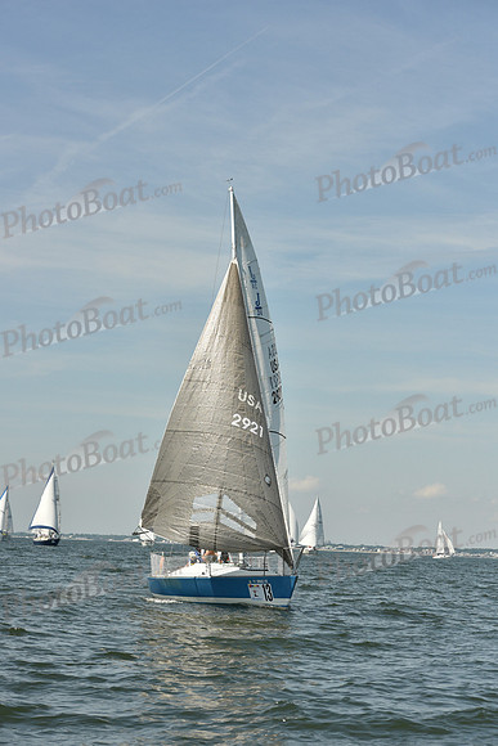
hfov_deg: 15.9
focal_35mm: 86
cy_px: 373
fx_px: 1783
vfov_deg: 23.6
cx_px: 249
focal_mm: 86
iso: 320
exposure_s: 1/1600
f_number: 8
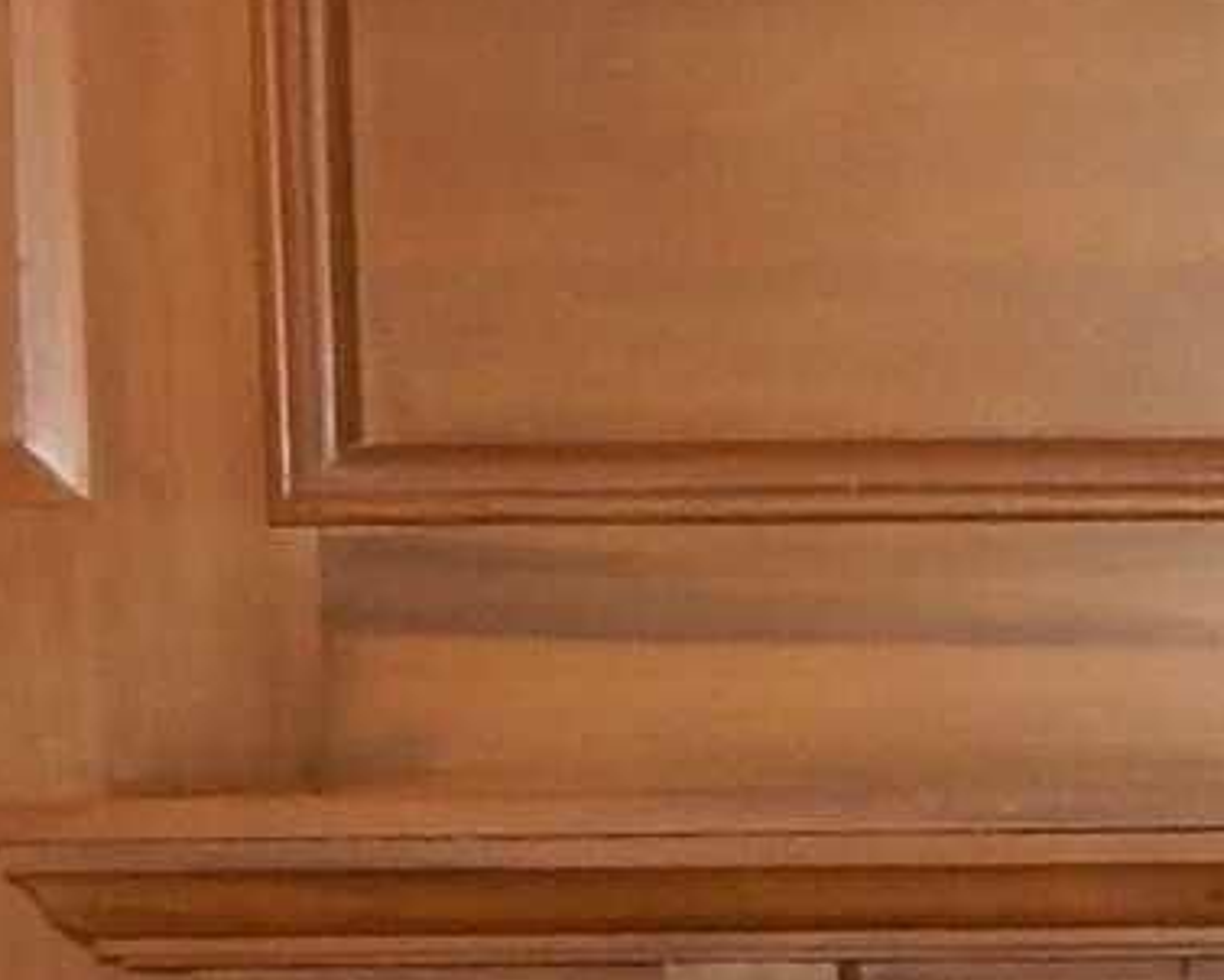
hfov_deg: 10.4
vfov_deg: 8.7
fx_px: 6343
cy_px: 1382
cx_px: 2217
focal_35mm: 175
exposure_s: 1/30
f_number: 3
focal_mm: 4
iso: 200
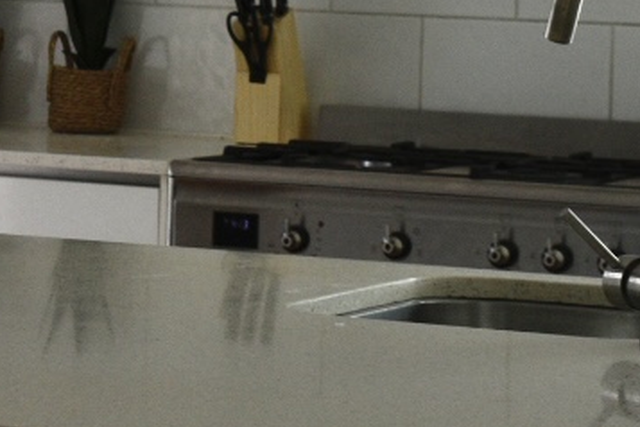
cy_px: -196
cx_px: -246
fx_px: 3507
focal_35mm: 197
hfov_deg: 10.2
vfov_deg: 6.9
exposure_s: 1/200
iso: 400
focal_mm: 29
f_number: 7.1
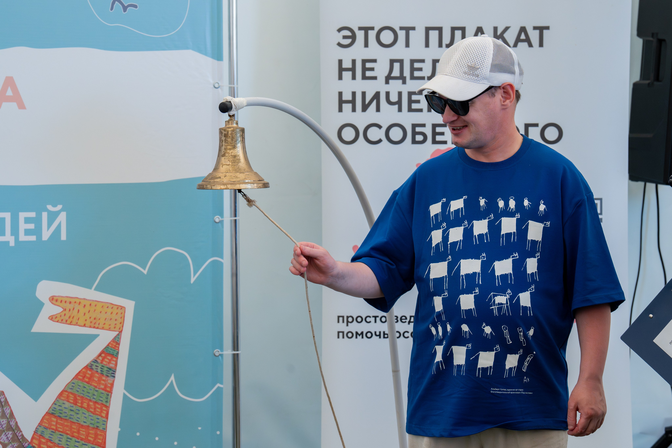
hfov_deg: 14.7
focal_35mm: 139
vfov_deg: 9.8
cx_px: 336
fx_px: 2601
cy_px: 224
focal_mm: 131
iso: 3200
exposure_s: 1/500
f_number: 7.1
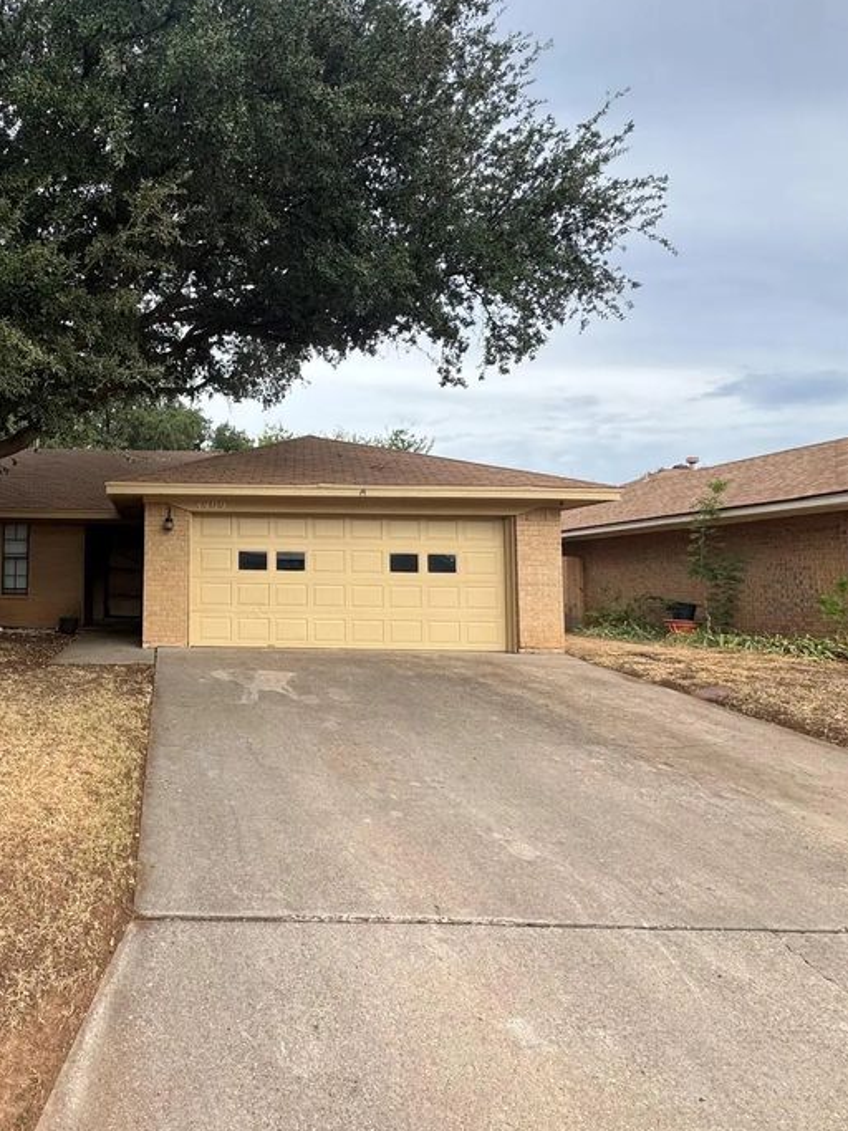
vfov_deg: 78.9
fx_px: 686
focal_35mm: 21
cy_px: 535
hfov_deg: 58.1
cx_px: 157
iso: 40
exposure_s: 1/476
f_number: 2.2
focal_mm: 2.22
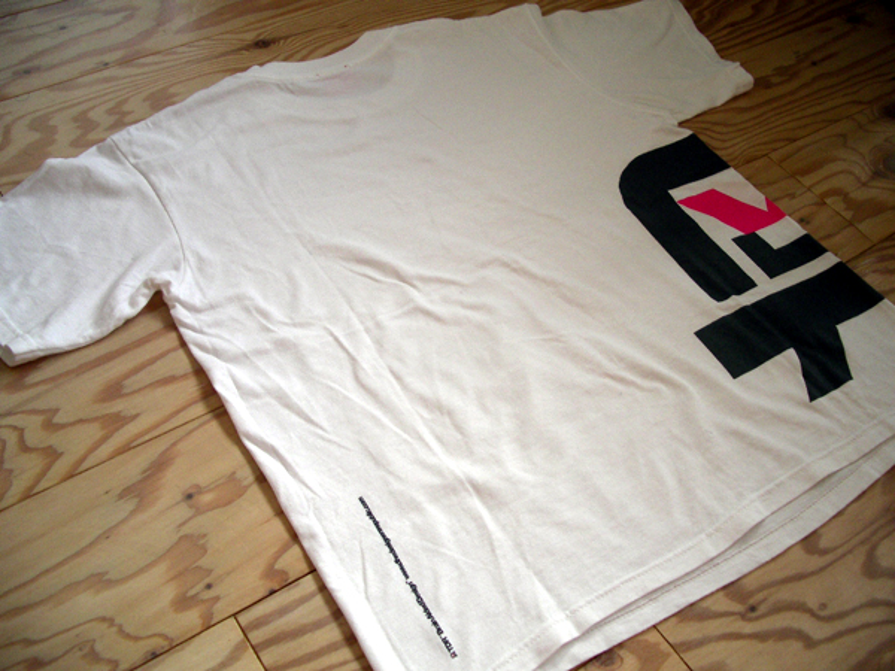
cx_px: 448
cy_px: 336
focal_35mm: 35
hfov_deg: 52.6
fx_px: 905
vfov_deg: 40.7
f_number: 2.6
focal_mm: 5.8
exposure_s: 1/40
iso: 160
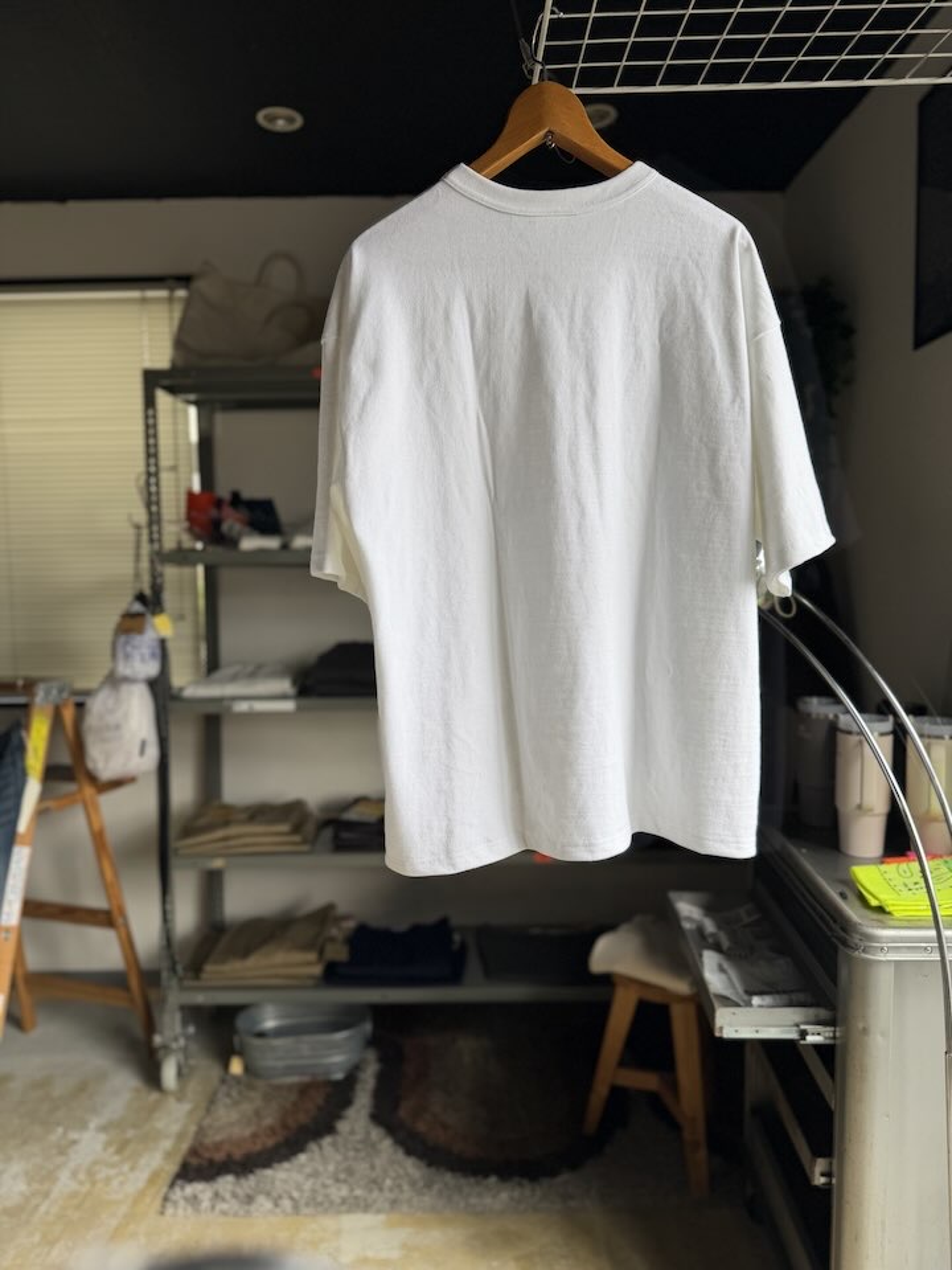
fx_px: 880
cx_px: 476
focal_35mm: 24
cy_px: 635
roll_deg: +0.8
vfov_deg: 71.6
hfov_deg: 56.8
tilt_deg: -4.7
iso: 80
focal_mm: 6.76
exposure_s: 1/376
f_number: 1.78
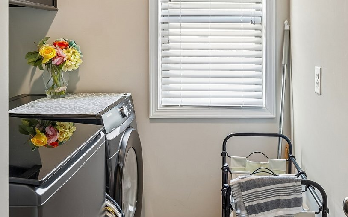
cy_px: 30
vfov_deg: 30.2
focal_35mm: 41
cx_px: 211
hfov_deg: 47.9
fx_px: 389
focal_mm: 16
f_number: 5
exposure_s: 1/6
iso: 50
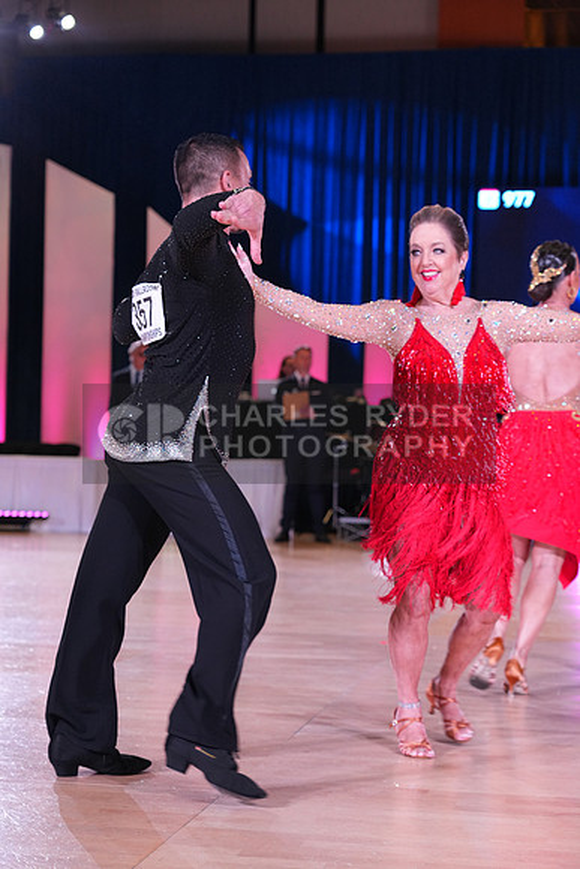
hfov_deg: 19.5
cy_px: 434
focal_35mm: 70
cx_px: 290
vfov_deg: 28.8
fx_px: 1691
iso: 2000
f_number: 4.5
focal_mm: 70
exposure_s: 1/250
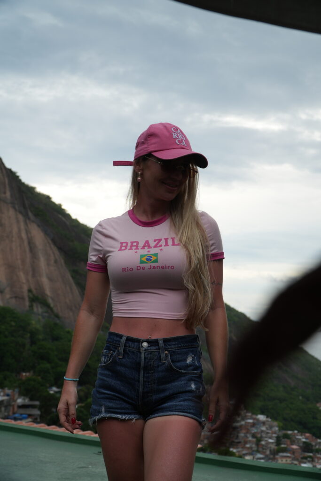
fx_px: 602
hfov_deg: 29.9
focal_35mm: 45
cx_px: 160
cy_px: 240
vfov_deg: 43.6
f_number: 4.5
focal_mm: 30
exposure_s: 1/160
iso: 100
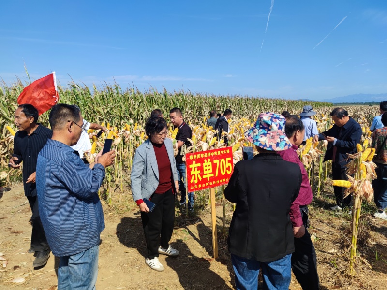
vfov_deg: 56.8
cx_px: 194
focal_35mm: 24
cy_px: 145
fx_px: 268
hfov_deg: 71.6
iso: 50
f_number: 1.69
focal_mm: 6.72
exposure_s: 1/2429
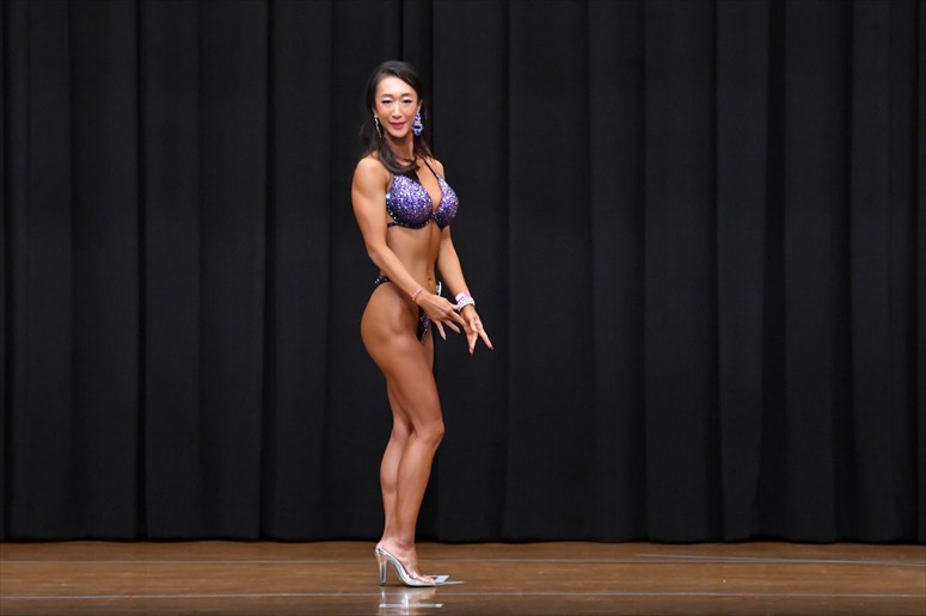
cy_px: 308
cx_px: 463
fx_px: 5785
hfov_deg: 9.2
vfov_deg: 6.1
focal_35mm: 225
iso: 8000
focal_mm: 150
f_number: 5.6
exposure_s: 1/400
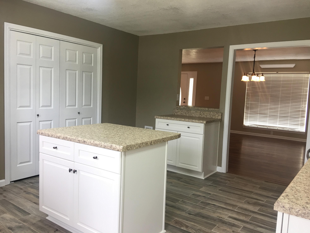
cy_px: 116
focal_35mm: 29
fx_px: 260
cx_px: 155
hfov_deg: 61.7
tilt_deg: -3.7
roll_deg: -2.4
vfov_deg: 48.2
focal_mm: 4.15
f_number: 2.2
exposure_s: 1/30
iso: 25
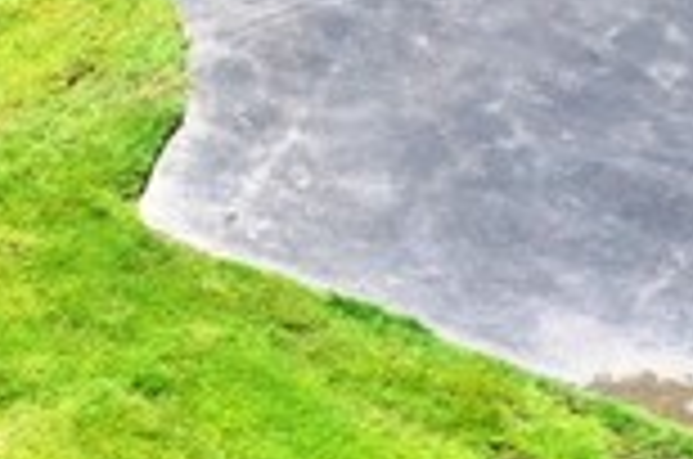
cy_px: -216
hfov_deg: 8.3
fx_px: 3804
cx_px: -1580
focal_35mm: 198
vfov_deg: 6.8
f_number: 5
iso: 100
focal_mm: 10.26
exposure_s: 1/320
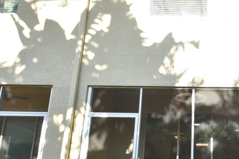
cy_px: 106
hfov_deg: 49.1
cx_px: 211
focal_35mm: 35
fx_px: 232
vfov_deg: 37.4
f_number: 8
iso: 400
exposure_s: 1/250
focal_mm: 10
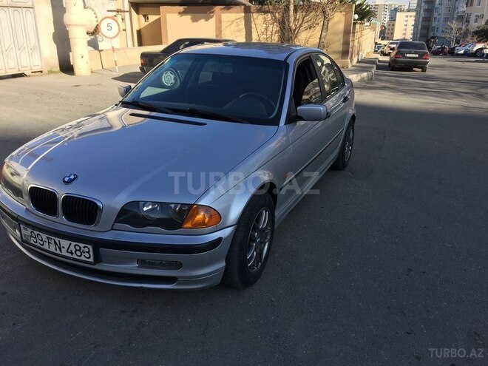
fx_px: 409
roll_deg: -0.4
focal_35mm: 29
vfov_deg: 48.2
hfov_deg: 61.7
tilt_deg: -20.2
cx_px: 244
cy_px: 183
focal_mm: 4.15
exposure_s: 1/1014
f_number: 2.2
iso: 32
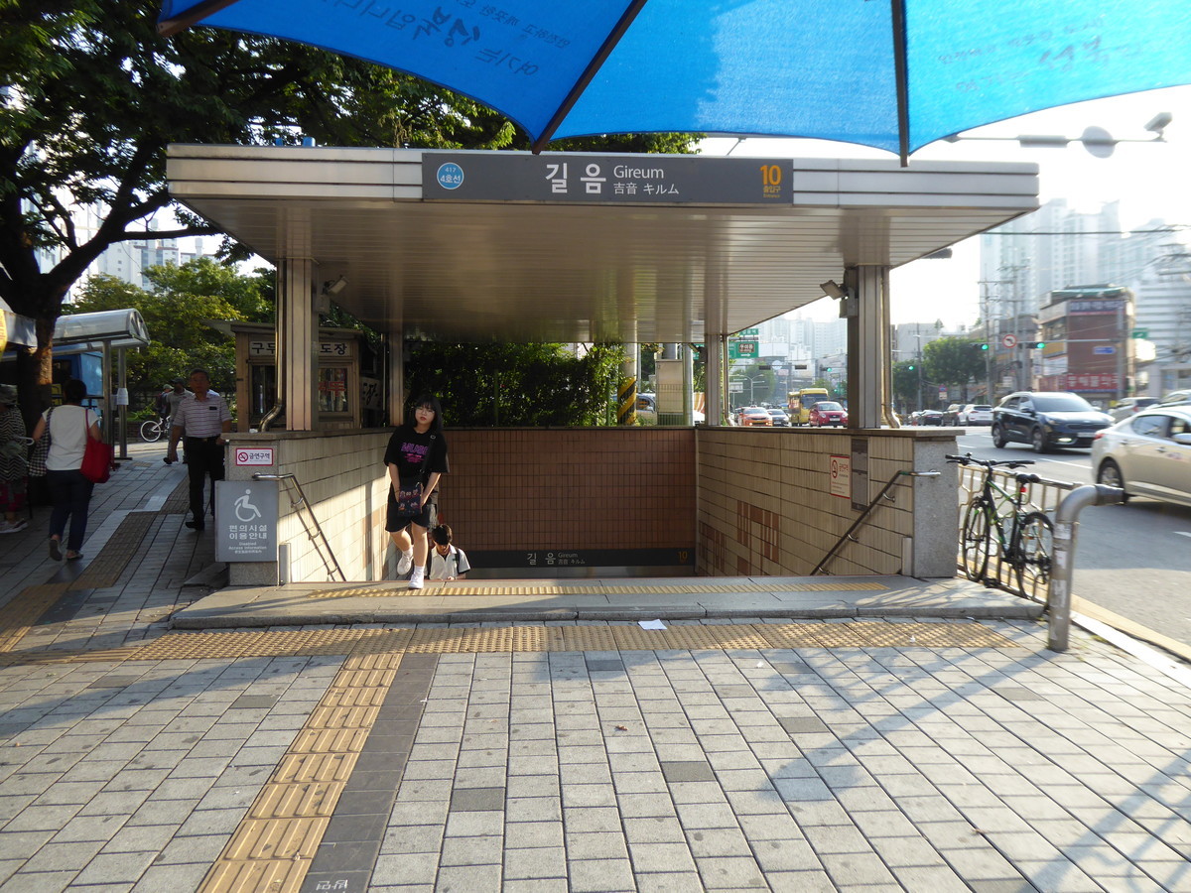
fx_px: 998
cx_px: 596
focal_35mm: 29
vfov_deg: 48.2
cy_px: 446
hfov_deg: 61.7
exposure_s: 1/200
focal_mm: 5
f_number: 3.5
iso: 100
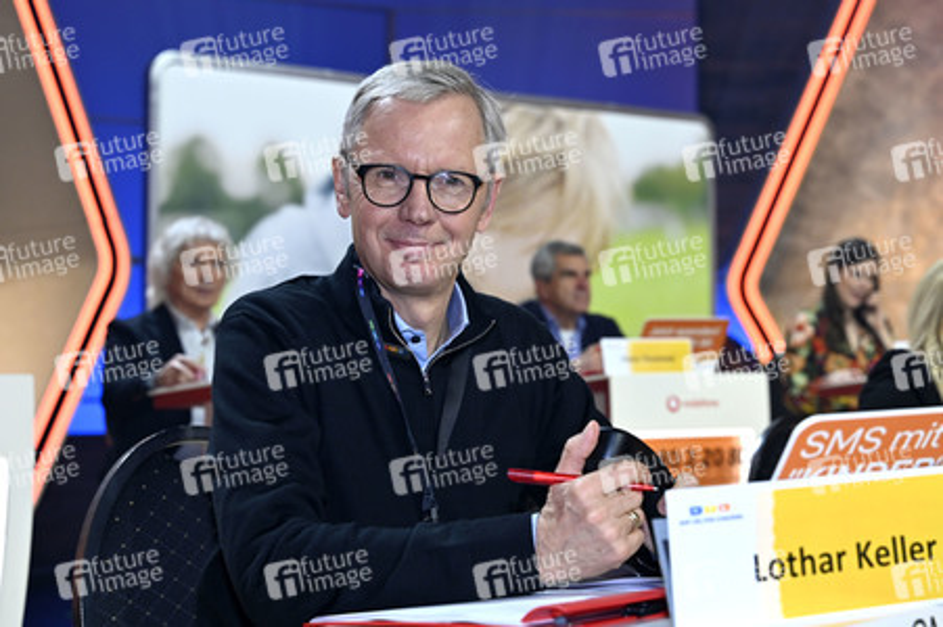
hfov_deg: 40.4
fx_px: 1283
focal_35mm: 49
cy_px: 314
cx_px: 472
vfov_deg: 27.5
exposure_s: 1/200
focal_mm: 49
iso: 1000
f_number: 4
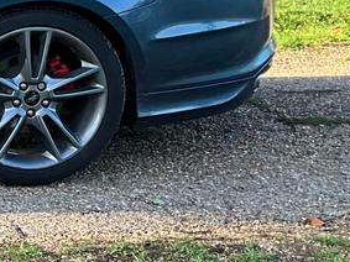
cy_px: 93
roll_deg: -1.3
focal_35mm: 123
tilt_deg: -12.8
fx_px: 1243
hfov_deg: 13.6
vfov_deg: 12.0
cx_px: -355
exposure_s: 1/128
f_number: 1.8
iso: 20
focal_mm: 3
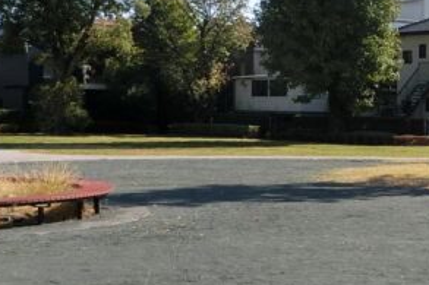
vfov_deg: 15.0
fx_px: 1084
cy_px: 140
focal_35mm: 91
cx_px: 401
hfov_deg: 21.8
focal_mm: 4.5
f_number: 3.5
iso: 80
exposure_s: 1/800
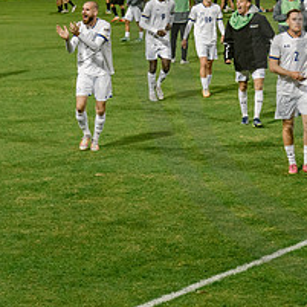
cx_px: 402
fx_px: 1726
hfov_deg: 10.0
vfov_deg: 10.1
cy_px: 28
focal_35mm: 172
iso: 2000
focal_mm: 70
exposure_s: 1/160
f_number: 5.6
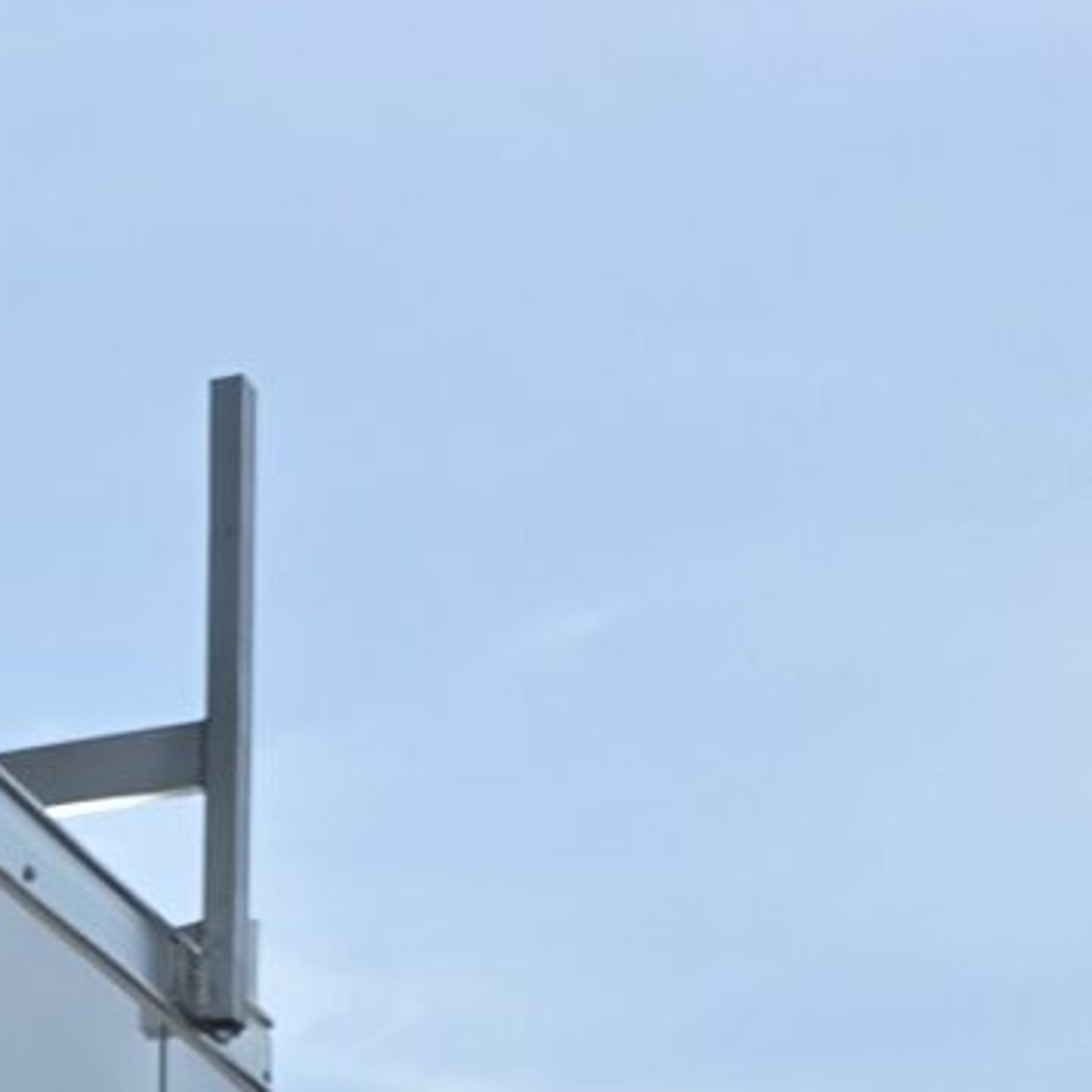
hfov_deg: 10.2
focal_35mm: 147
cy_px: 2597
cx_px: -1573
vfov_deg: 10.3
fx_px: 5246
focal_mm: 6.3
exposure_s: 1/7944
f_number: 1.7
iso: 64
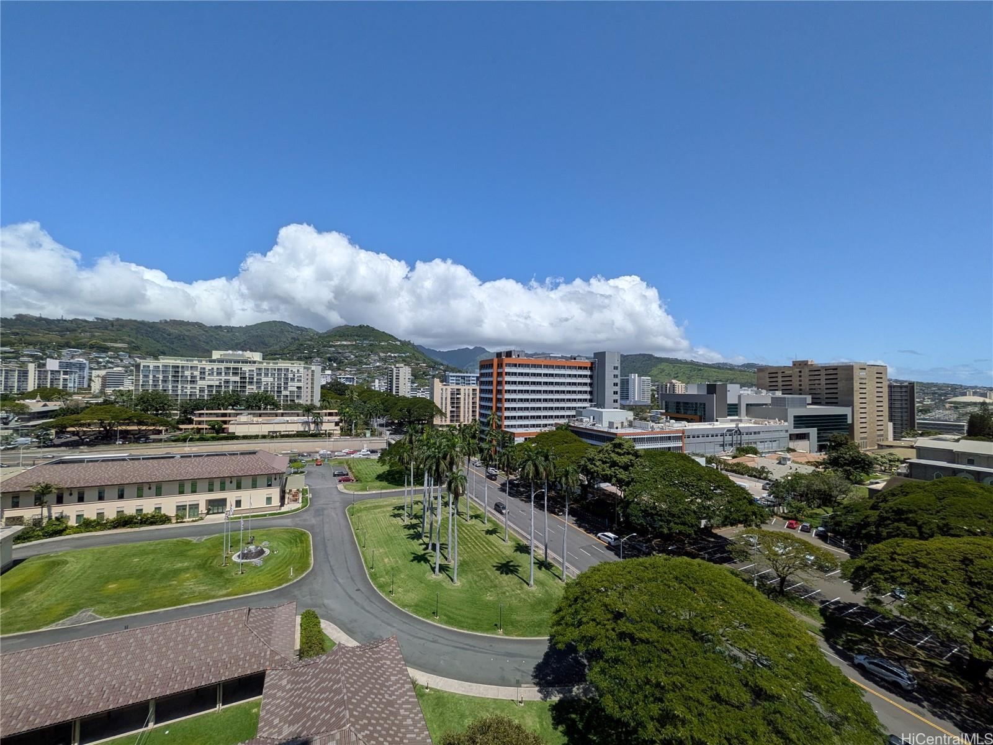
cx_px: 496
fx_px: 402
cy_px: 372
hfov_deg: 102.1
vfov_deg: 85.7
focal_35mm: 14
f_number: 2.2
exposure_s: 1/3436
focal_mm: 1.83
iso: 51
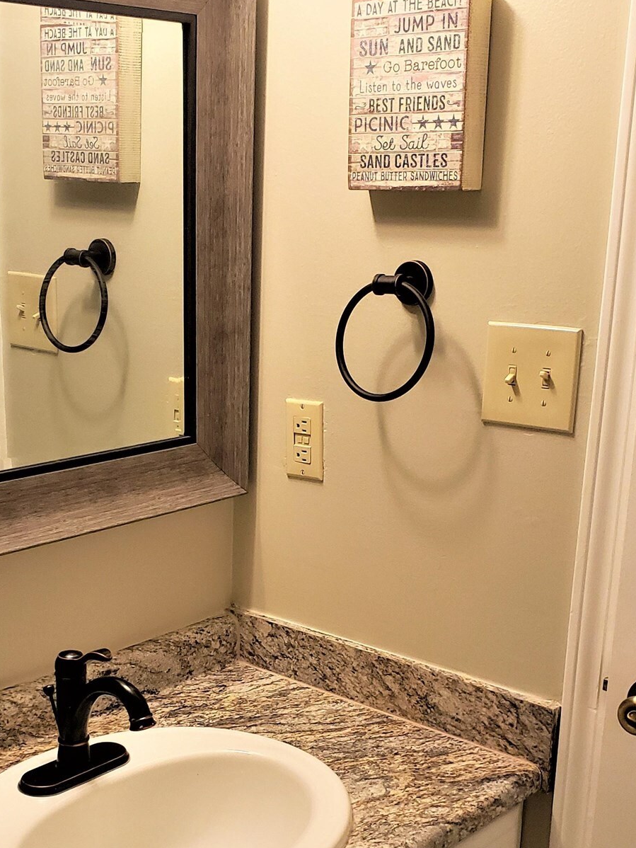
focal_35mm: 50
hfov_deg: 28.9
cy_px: 594
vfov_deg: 37.6
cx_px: 212
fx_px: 1224
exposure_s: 1/60
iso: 320
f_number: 2.4
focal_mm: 4.3
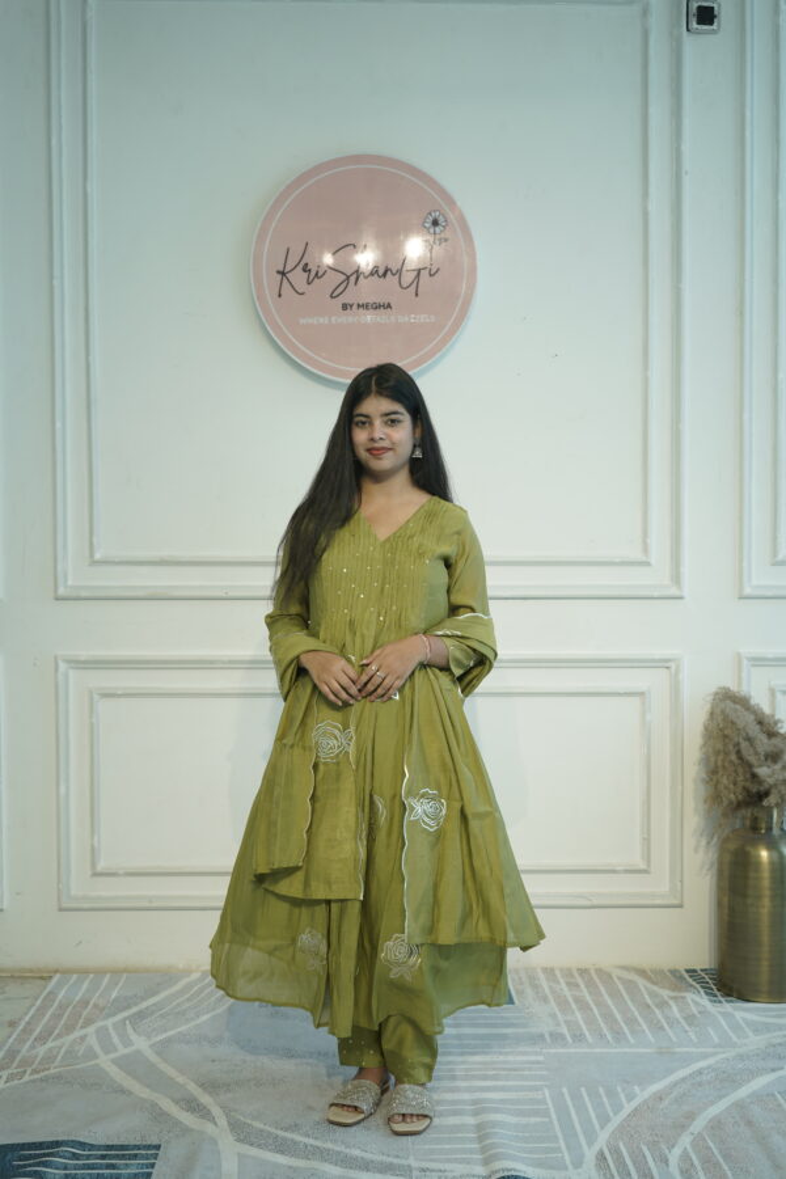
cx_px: 393
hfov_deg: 33.4
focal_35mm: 40
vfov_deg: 48.5
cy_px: 590
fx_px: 1310
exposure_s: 1/100
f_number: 4
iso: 160
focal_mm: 40
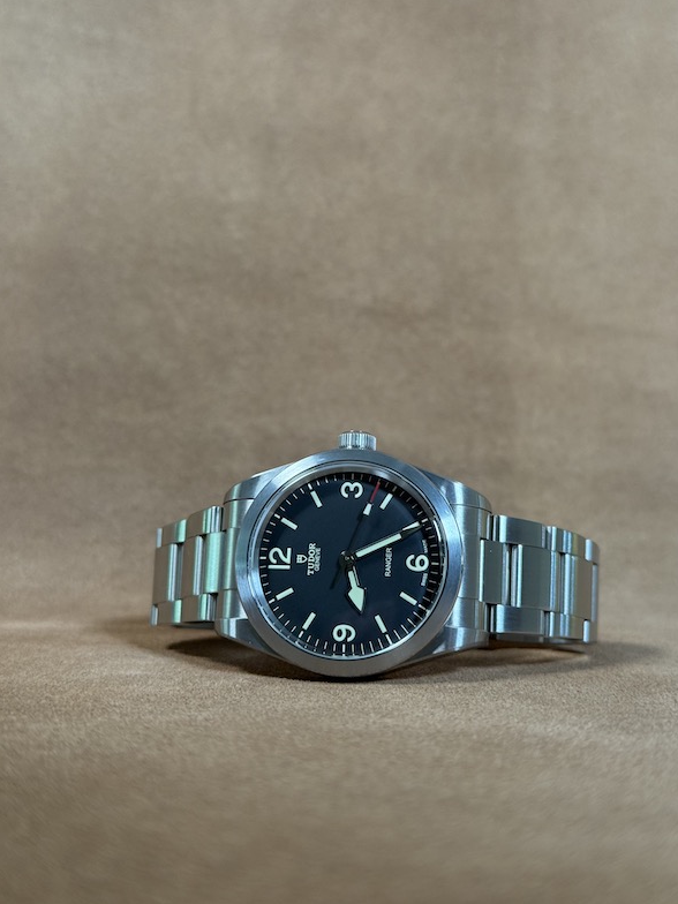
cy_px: 454
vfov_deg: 38.9
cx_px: 344
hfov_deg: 29.7
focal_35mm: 49
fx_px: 1280
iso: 200
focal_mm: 6.76
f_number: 1.78
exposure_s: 1/74
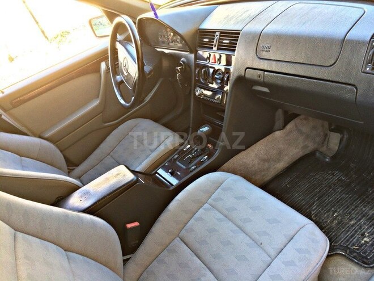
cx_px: 187
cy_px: 140
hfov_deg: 61.7
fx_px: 313
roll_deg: +23.7
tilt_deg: -32.5
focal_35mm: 29
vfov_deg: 48.2
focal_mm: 4.15
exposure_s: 1/50
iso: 40
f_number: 2.2
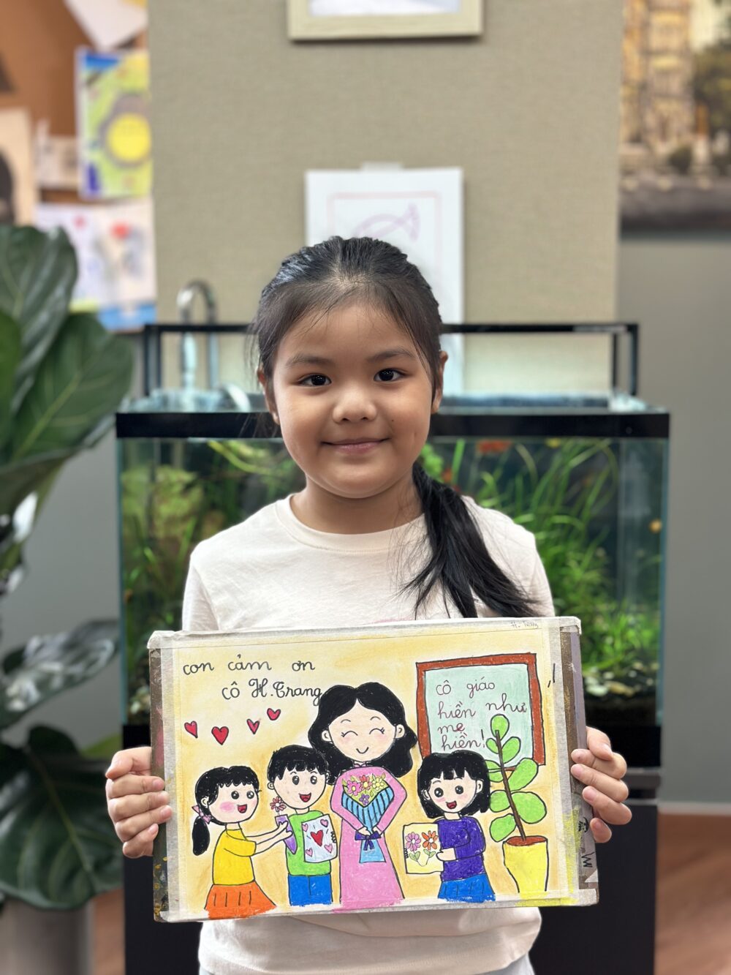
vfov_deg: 39.7
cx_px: 366
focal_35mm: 48
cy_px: 488
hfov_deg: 30.3
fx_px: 1351
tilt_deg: -6.8
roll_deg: -0.4
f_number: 1.78
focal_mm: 6.86
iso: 100
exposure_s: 1/172
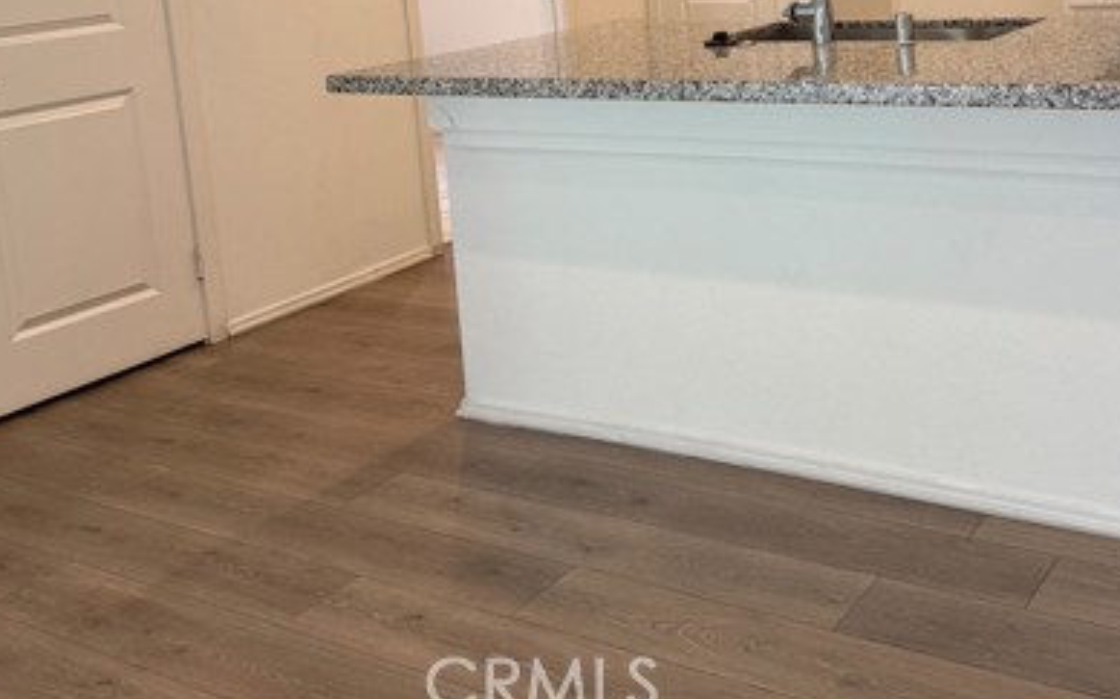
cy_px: 32
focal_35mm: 42
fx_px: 1281
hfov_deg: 46.3
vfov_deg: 28.9
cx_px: 771
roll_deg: +4.3
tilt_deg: -6.2
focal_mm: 6.76
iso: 160
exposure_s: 1/120
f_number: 1.78
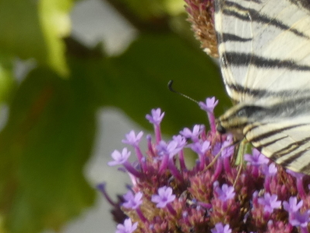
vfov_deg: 2.5
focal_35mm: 604
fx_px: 5412
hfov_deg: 3.3
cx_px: 316
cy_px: 103
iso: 80
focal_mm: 50.6
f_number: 5.5
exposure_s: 1/125
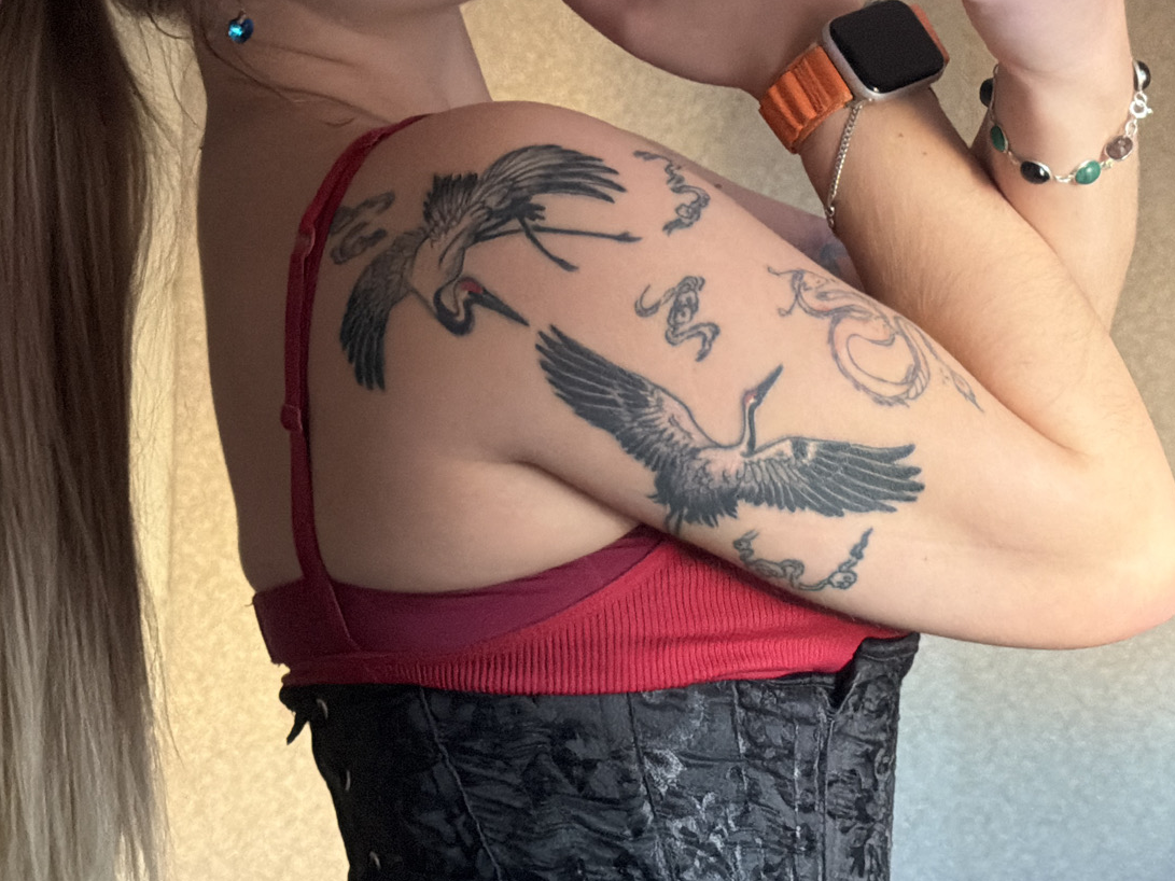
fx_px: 2987
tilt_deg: -21.1
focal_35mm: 88
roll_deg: -0.9
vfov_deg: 16.7
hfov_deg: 22.2
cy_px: 237
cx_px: 671
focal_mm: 6.76
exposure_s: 1/28
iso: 800
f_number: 1.78
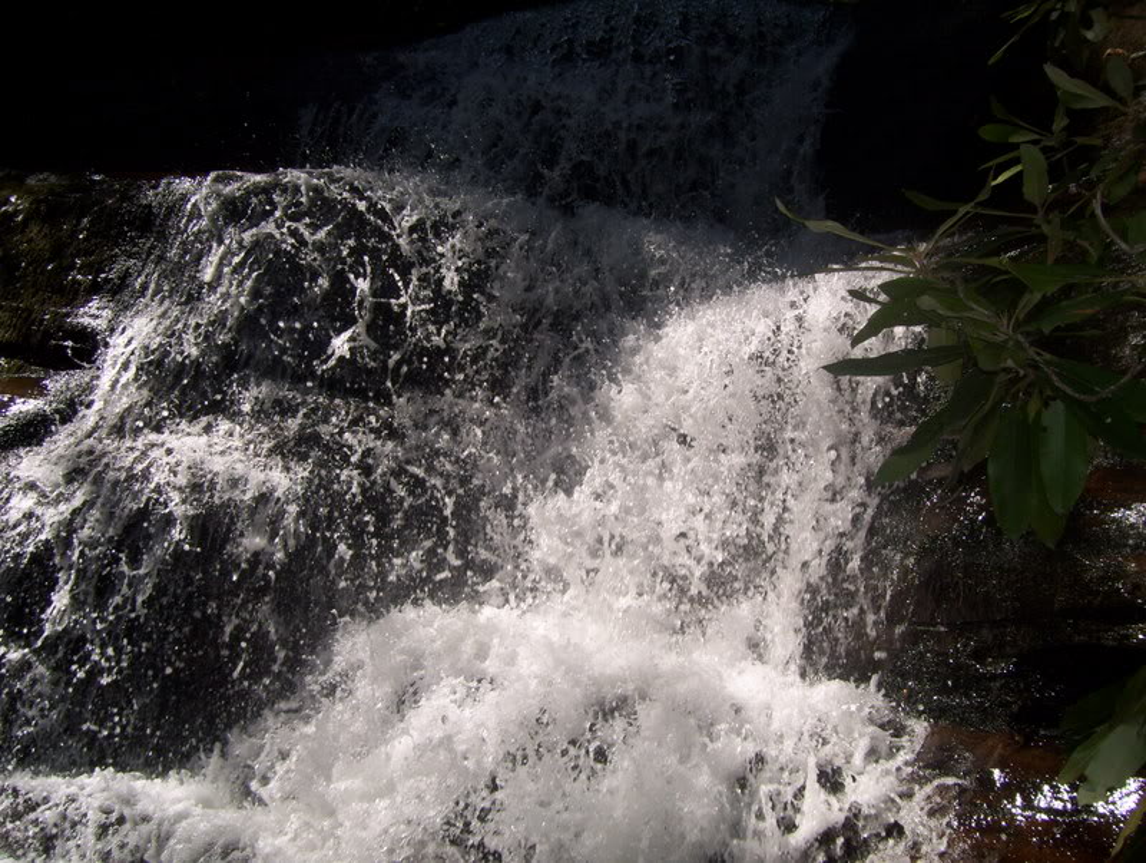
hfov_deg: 51.3
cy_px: 432
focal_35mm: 36
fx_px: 1193
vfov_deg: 39.7
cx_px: 573
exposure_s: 1/400
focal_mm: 6
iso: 80
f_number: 4.8
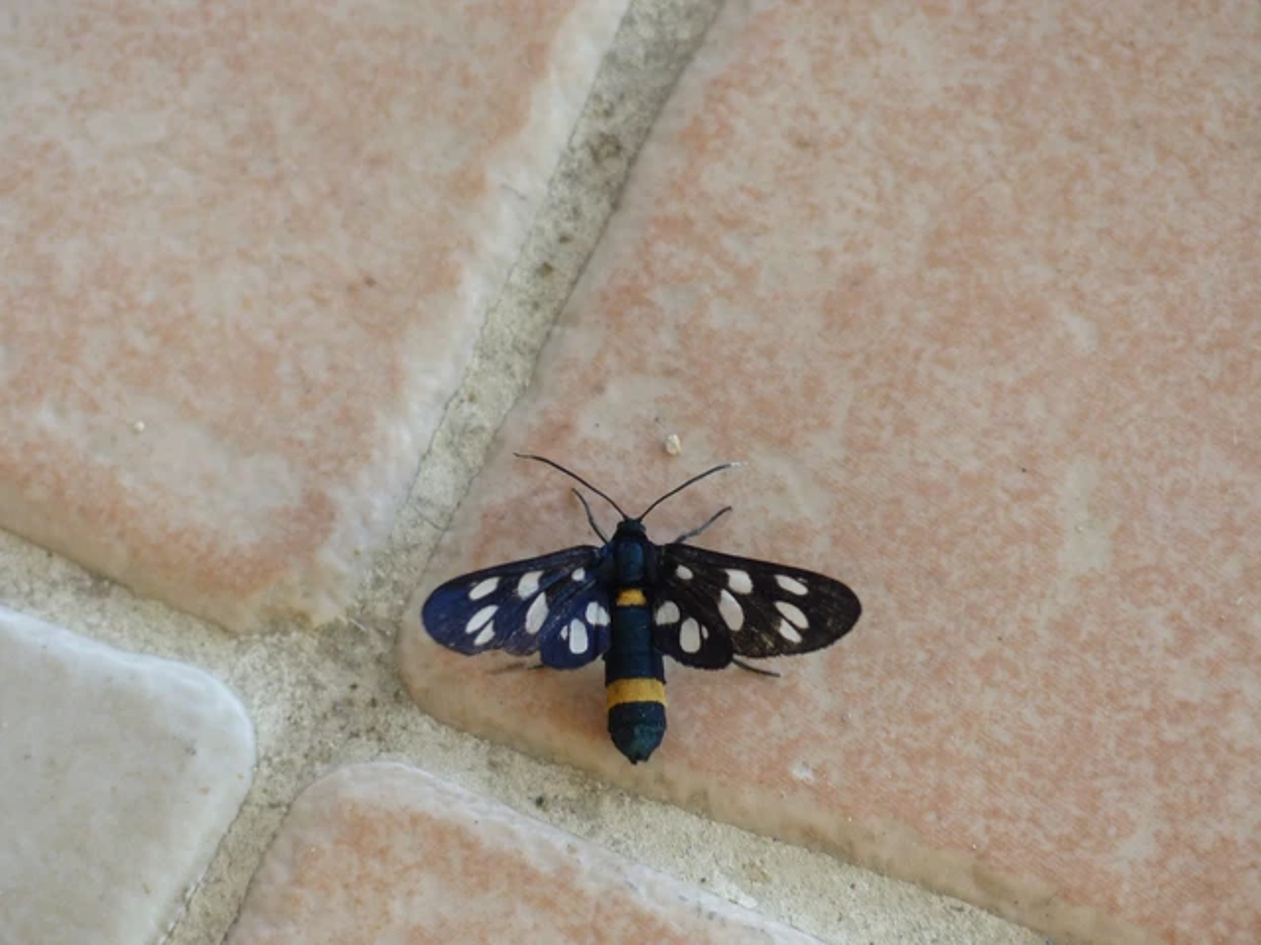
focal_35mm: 592
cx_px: 630
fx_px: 21566
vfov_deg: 2.5
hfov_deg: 3.3
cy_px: 472
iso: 160
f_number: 2.8
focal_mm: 106.6
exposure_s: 1/125
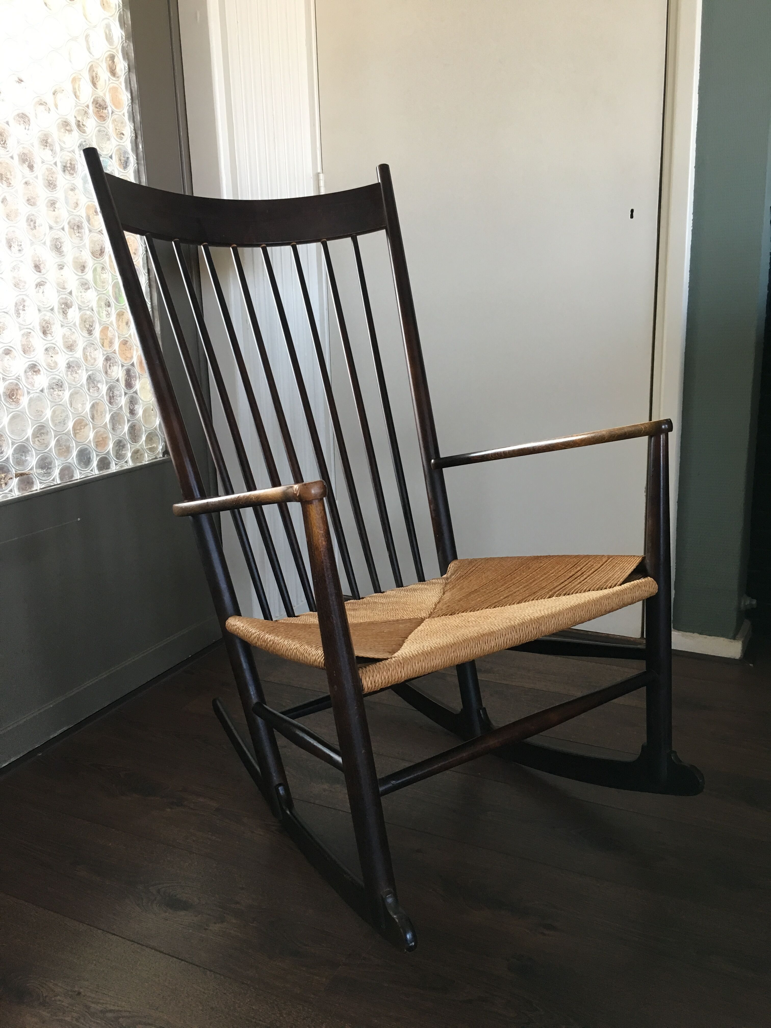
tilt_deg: -13.0
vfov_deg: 61.7
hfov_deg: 48.2
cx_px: 386
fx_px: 861
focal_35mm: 29
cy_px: 514
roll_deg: +0.9
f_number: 2.2
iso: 50
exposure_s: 1/33
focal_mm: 4.15
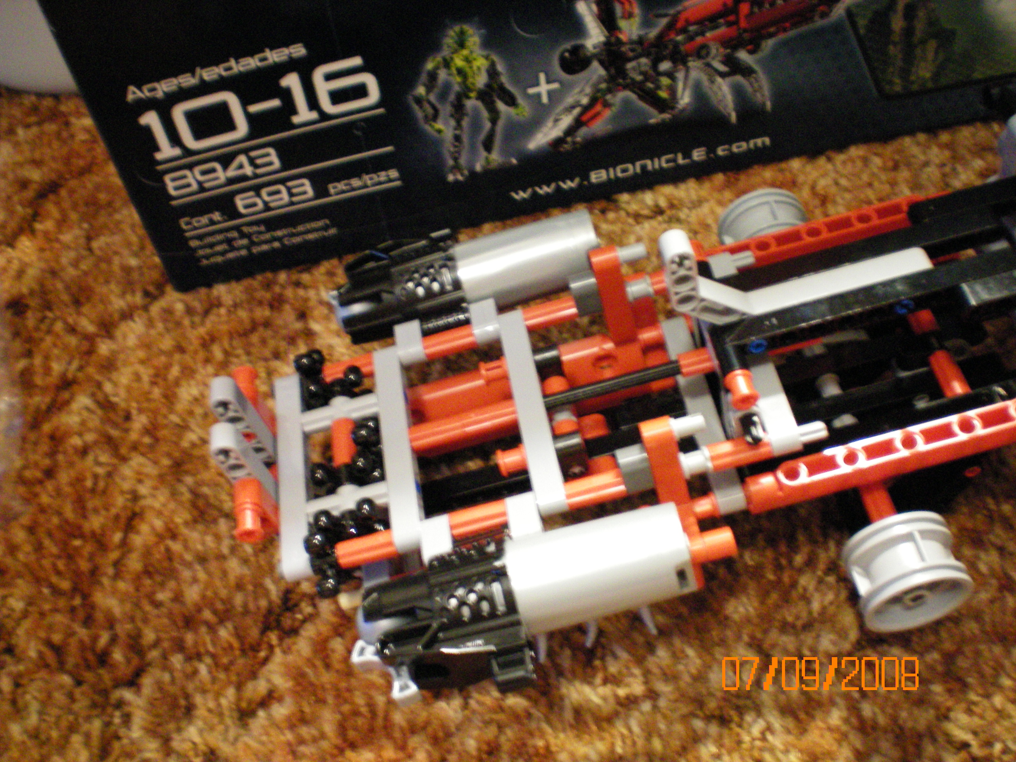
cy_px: 381
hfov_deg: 49.0
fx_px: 1115
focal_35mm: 38
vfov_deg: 37.7
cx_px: 508
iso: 400
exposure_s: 1/2.5
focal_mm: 6.3
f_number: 3.1
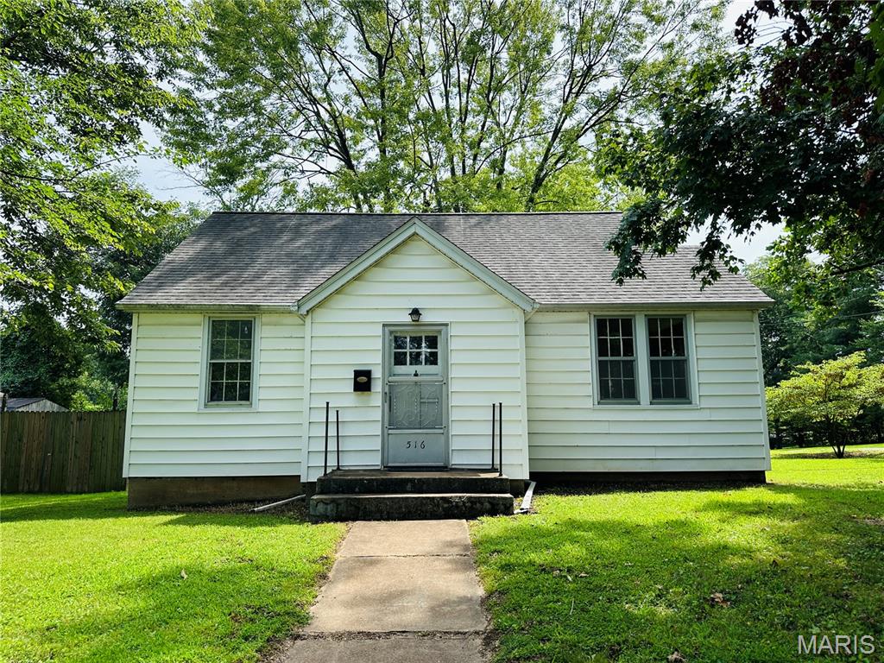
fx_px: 613
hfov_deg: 71.6
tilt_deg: +9.1
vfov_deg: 56.8
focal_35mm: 24
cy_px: 332
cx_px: 442
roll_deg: -0.2
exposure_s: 1/1639
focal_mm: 6.86
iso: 80
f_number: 1.78
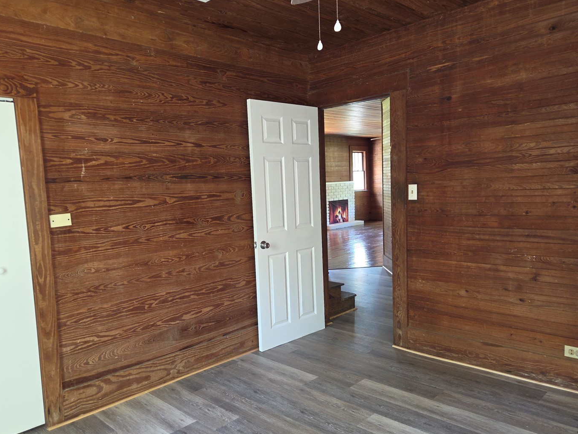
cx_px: 293
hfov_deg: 65.3
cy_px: 238
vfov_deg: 51.3
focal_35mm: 27
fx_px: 451
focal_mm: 5.4
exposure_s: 1/15
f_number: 1.8
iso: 125
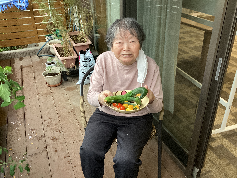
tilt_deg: -29.8
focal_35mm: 31
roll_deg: +2.5
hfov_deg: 58.4
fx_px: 212
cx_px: 118
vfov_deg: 45.4
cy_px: 89
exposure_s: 1/50
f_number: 2.4
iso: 200
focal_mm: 3.3
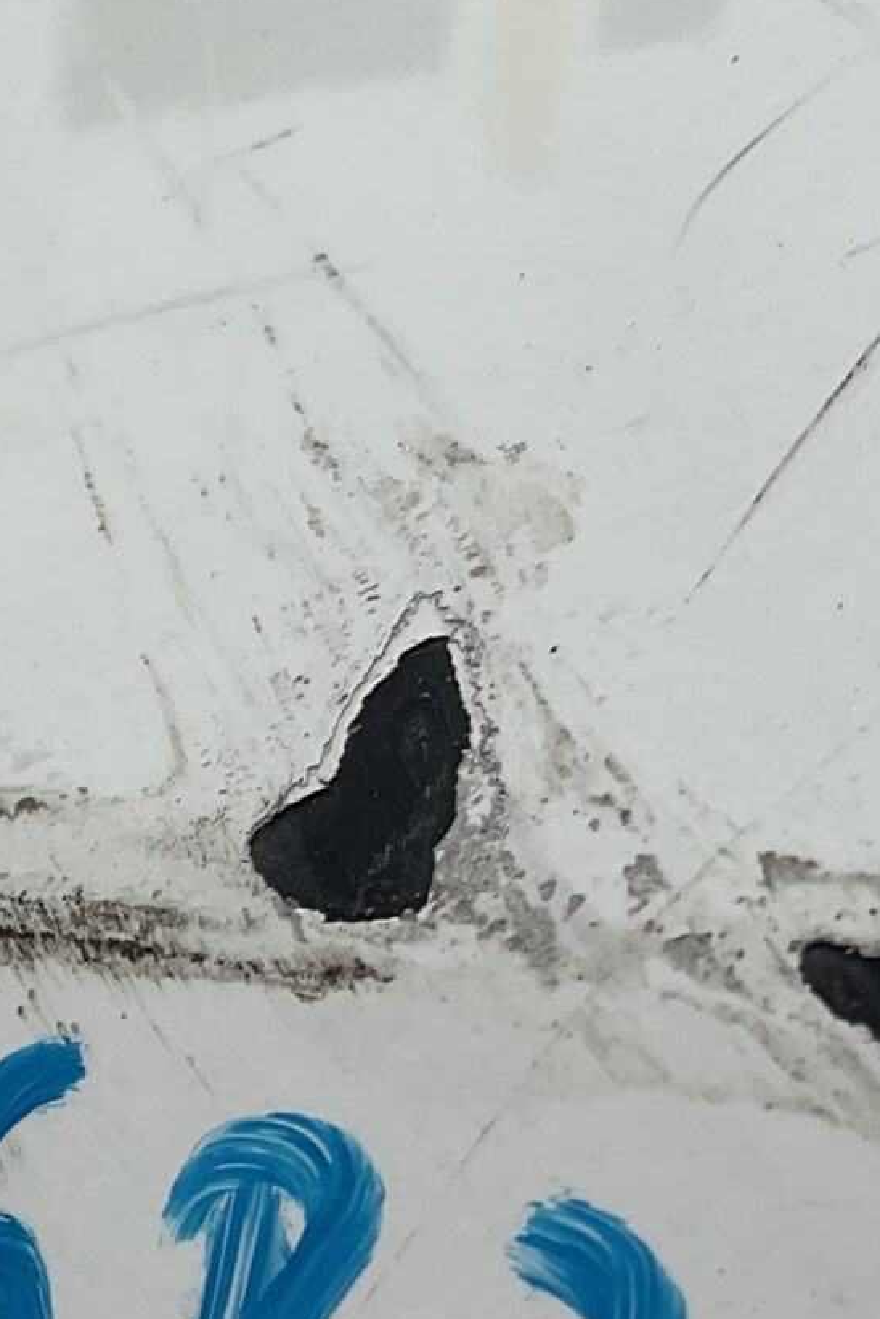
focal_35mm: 94
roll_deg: -30.8
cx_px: -390
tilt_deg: -35.8
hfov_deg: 13.8
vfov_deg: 21.1
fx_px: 3443
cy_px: 1224
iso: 16
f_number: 1.8
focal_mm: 3
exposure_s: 1/147
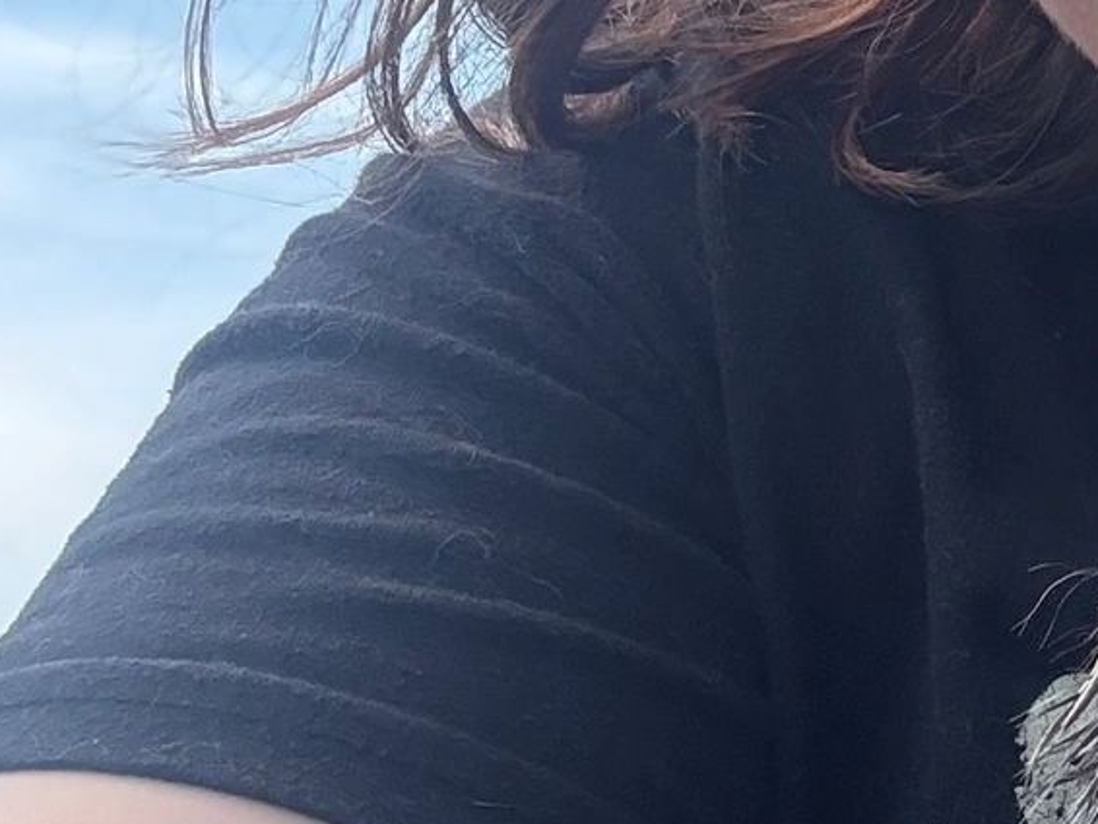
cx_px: 1804
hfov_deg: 16.6
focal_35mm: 104
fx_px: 3300
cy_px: 357
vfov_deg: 14.2
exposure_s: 1/614
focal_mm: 2.69
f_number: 1.9
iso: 40
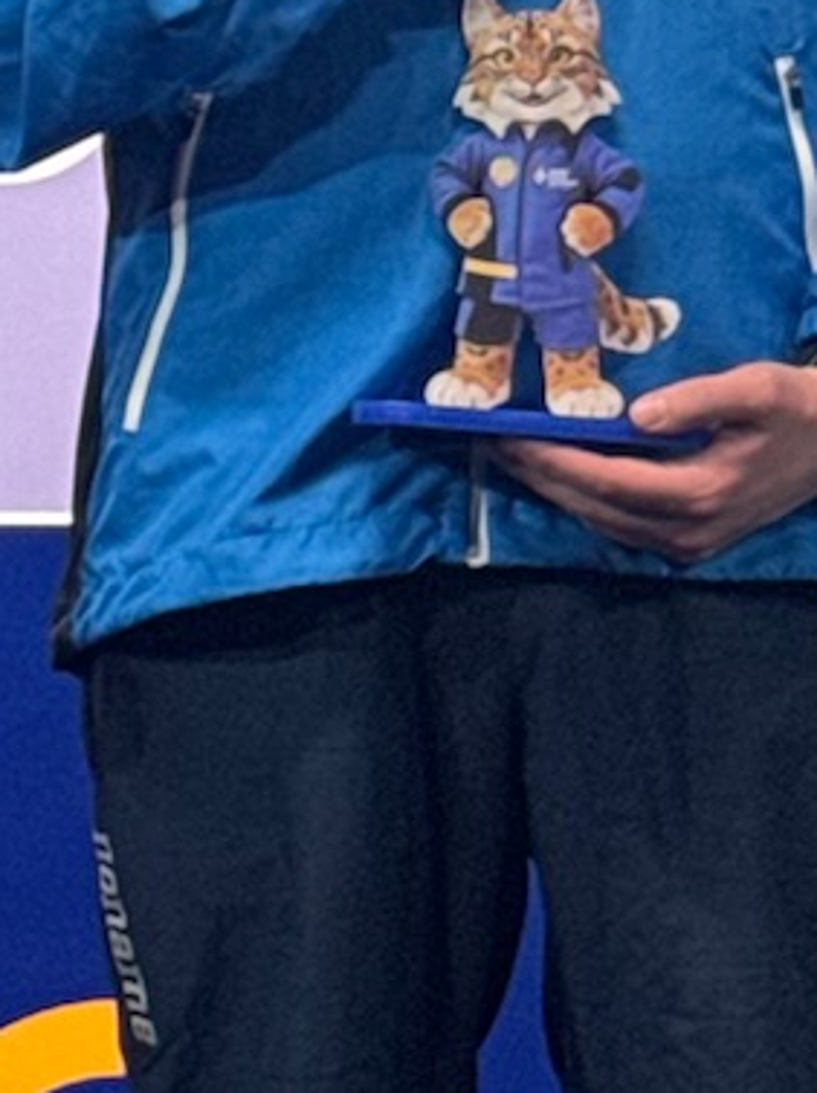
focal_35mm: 261
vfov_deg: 7.6
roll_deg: -0.2
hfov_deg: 5.6
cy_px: 99
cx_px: -724
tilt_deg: -0.8
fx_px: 8227
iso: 80
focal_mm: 6.76
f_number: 1.78
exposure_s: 1/120
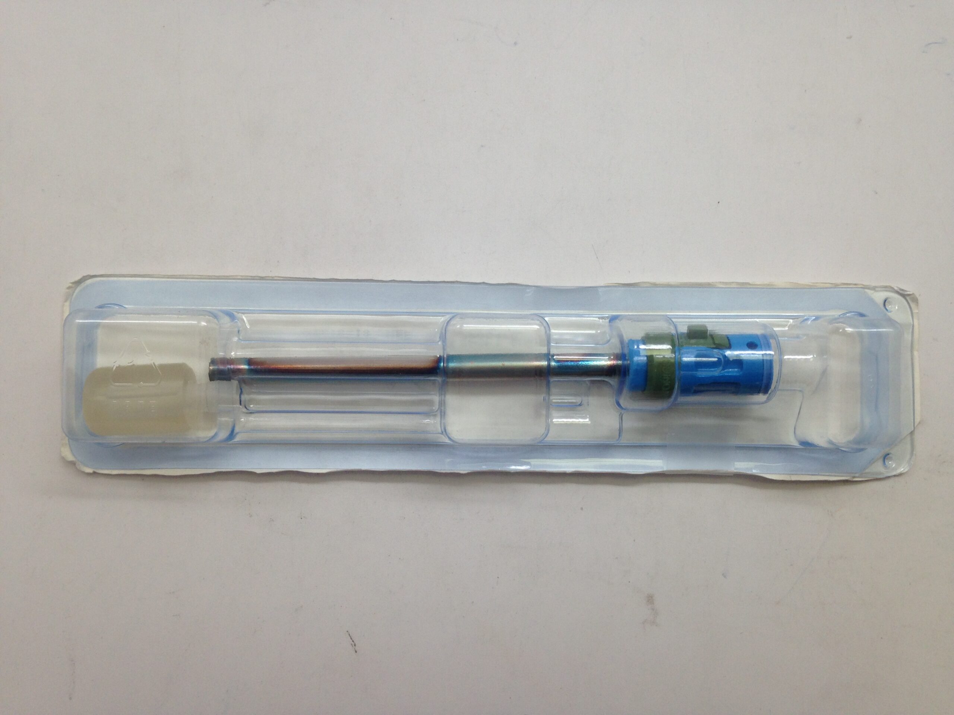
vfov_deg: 42.9
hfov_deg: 55.4
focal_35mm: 33
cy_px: 358
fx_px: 909
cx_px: 477
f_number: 2.4
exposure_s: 1/60
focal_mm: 4.12
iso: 50
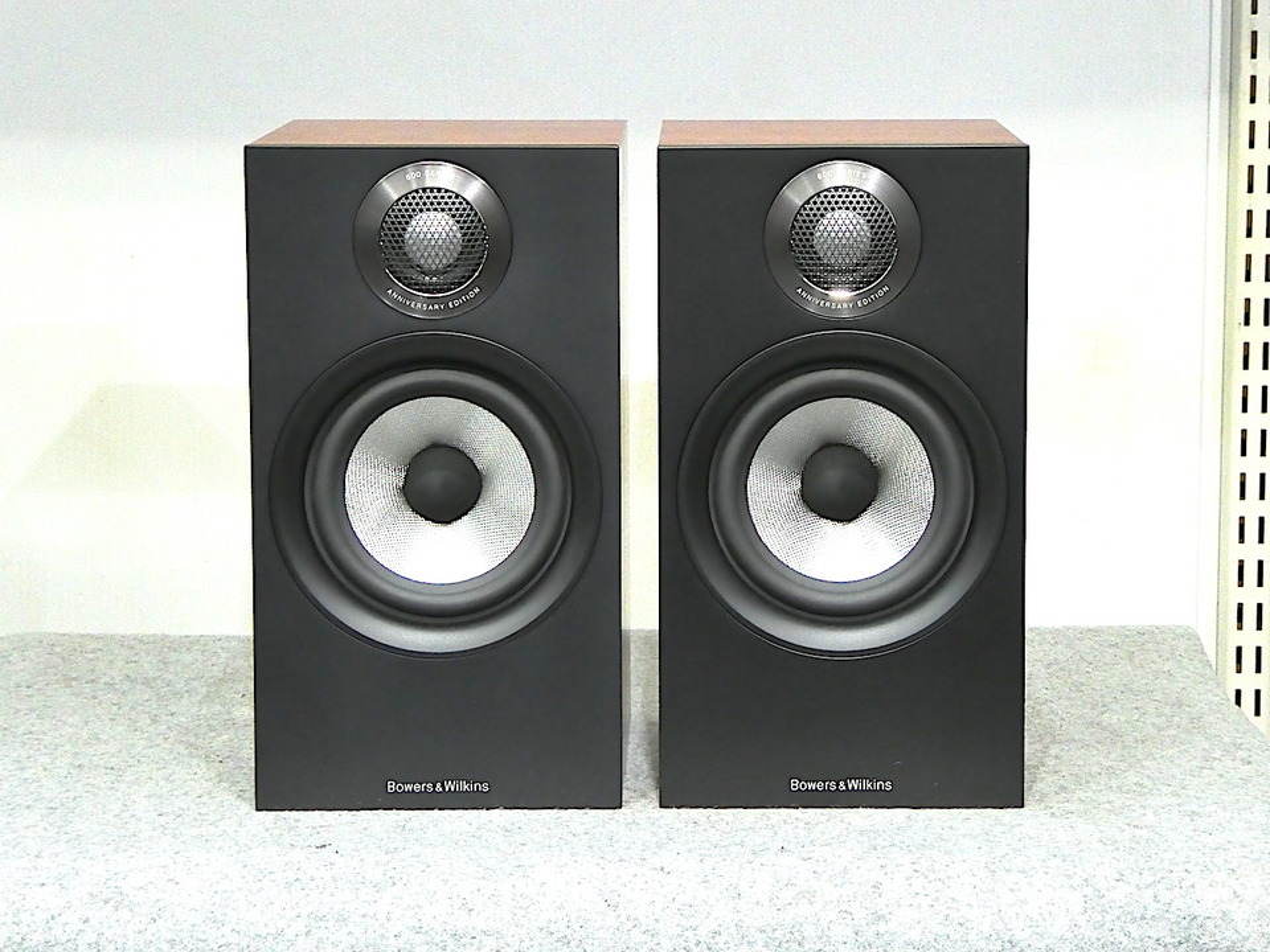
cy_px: 476
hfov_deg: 20.0
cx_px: 635
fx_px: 3595
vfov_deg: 15.1
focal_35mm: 98
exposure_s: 1/50
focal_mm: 17.5
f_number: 5.6
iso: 1600
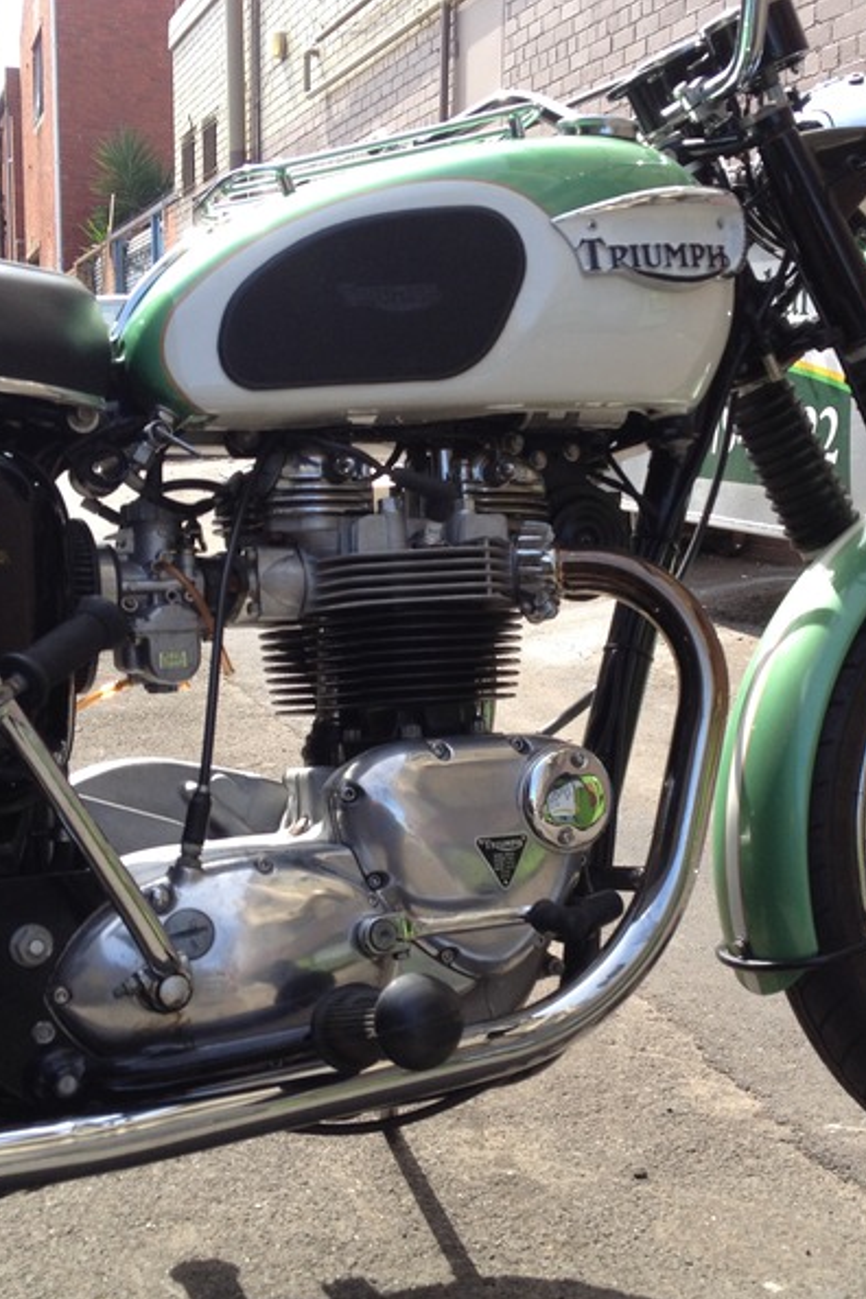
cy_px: 652
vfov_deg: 40.3
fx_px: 1768
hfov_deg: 27.4
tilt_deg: -8.2
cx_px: 545
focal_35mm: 49
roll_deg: -1.0
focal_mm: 4.28
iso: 50
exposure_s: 1/435
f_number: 2.4
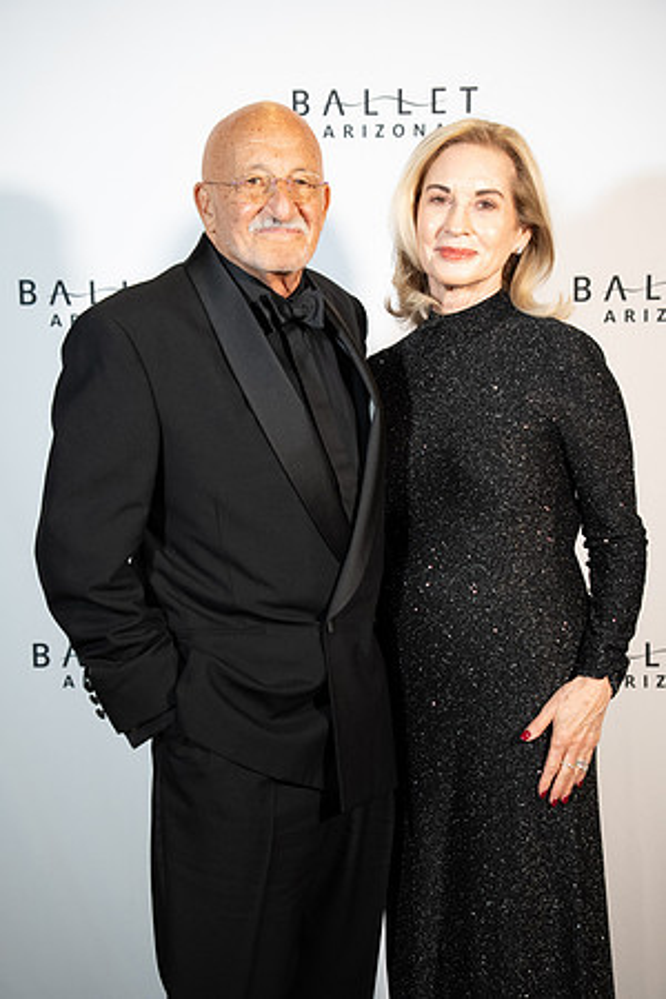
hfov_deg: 20.7
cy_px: 500
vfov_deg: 30.7
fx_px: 1820
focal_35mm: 66
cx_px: 333
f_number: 2.8
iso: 1600
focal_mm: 65.6
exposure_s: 1/160
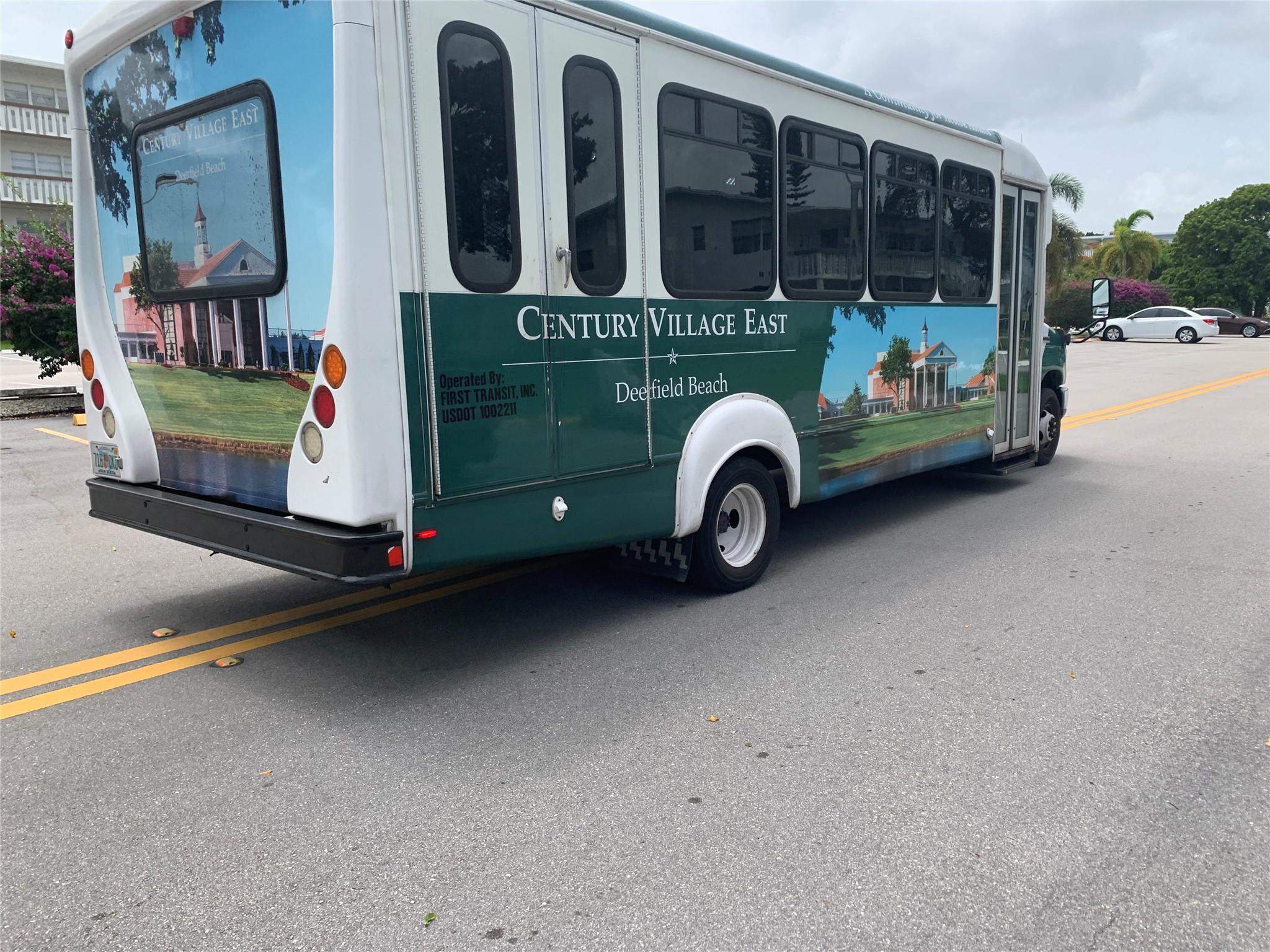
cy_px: 476
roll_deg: +1.2
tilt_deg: -8.3
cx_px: 635
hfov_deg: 67.3
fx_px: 954
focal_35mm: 26
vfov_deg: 53.1
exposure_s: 1/1235
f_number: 1.8
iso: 25
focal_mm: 4.25
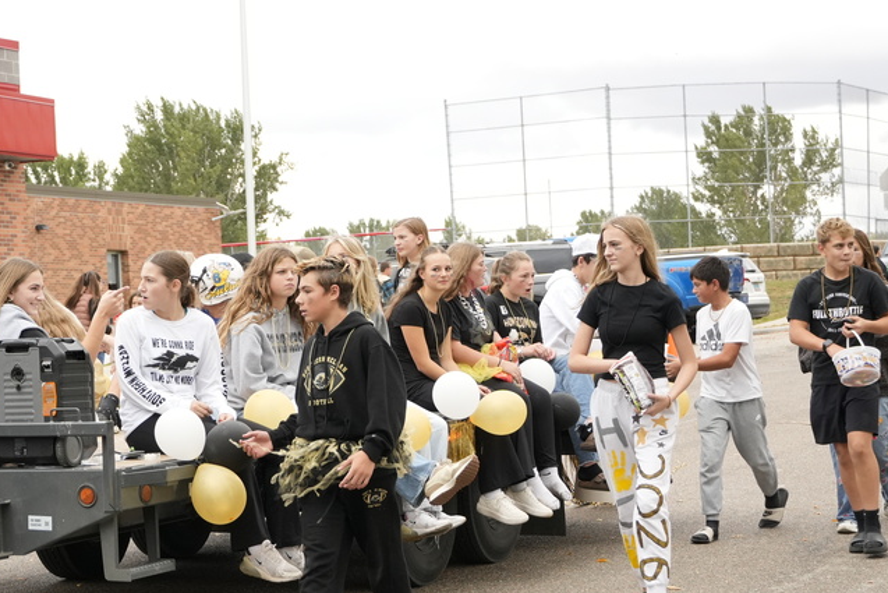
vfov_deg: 13.8
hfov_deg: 20.5
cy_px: 384
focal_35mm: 99
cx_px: 250
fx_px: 2438
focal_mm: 41
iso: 1000
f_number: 5
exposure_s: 1/1600
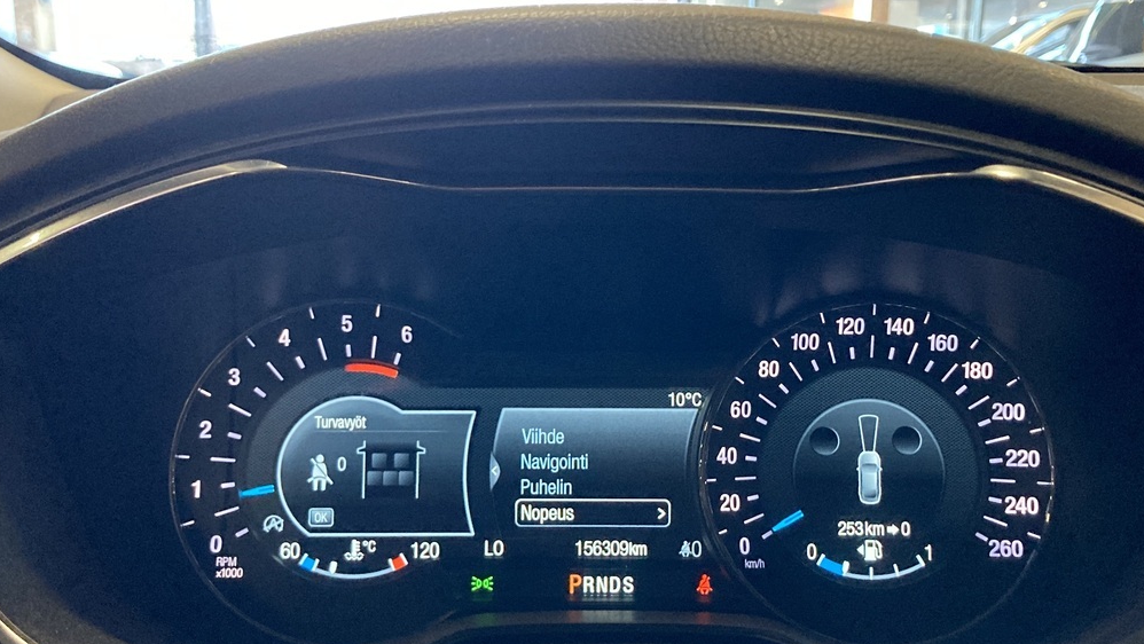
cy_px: 396
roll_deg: -1.7
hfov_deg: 46.4
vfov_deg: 27.1
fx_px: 1335
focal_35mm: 44
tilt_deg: -13.0
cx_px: 600
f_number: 1.8
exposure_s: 1/36
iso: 400
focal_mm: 3.99
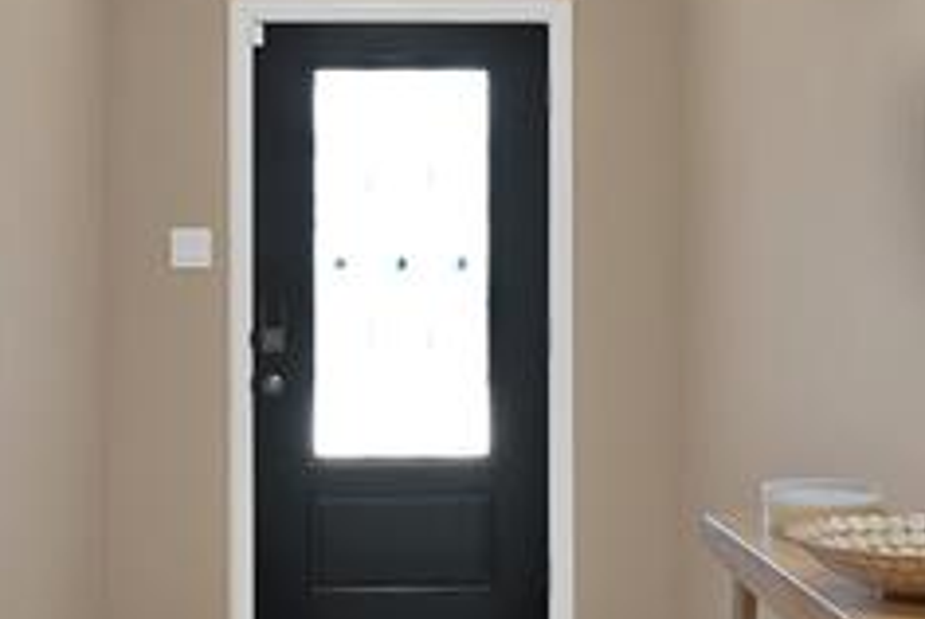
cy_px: 276
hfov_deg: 38.1
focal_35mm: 52
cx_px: 427
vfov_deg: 26.0
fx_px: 1338
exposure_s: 1/1.25
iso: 640
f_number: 9
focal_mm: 12
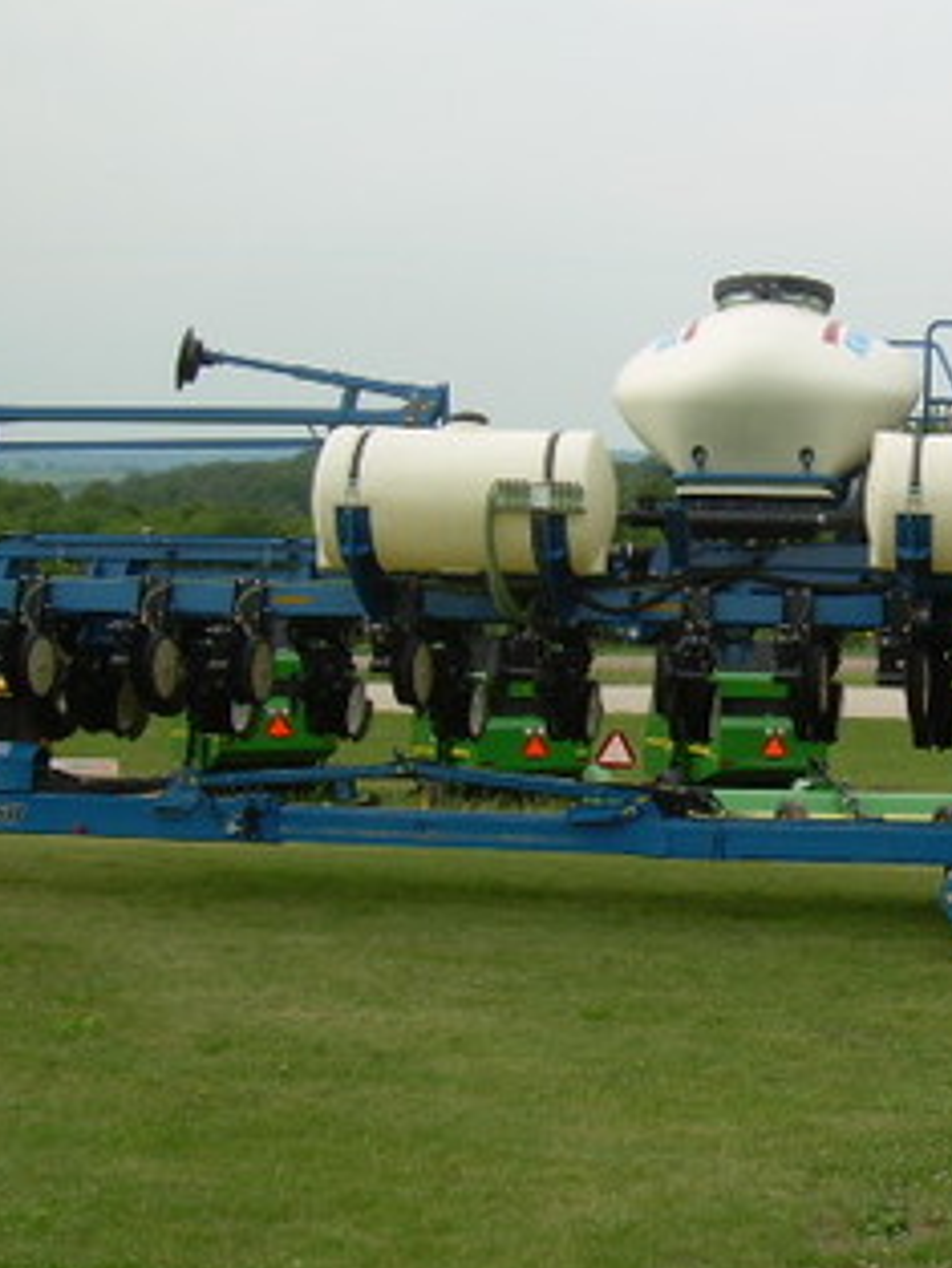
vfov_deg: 29.4
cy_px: 559
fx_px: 2419
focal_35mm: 66
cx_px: 948
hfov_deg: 21.5
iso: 50
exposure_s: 1/297
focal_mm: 6.3
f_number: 4.6
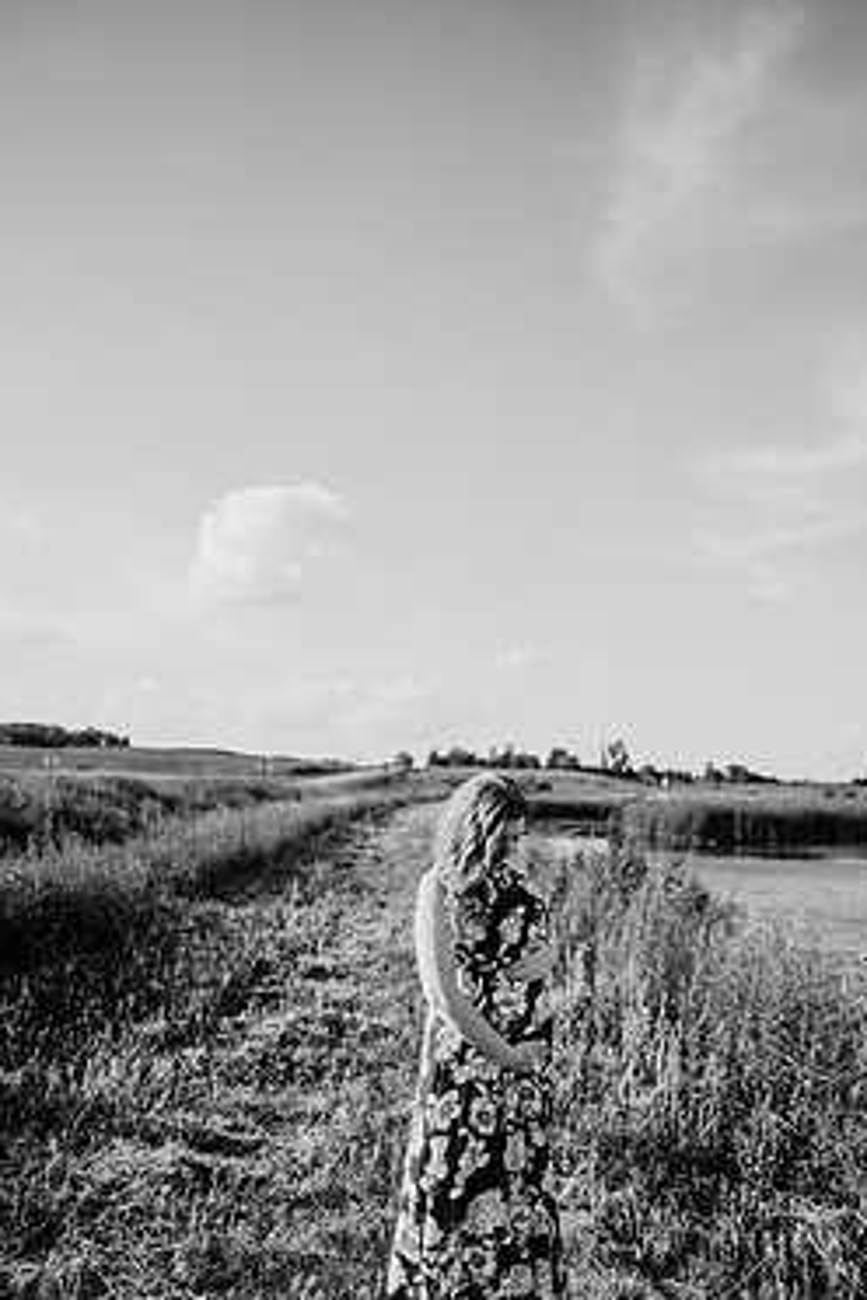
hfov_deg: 44.7
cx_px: 517
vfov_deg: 63.6
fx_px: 1048
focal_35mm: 29
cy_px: 699
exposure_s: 1/1600
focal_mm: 24
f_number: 2.2
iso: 100
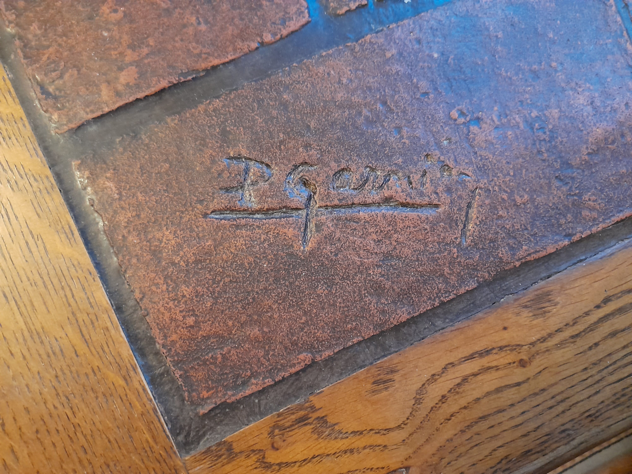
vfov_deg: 54.9
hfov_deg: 69.4
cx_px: 316
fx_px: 456
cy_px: 237
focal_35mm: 25
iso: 800
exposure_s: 1/20
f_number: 2
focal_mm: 4.6
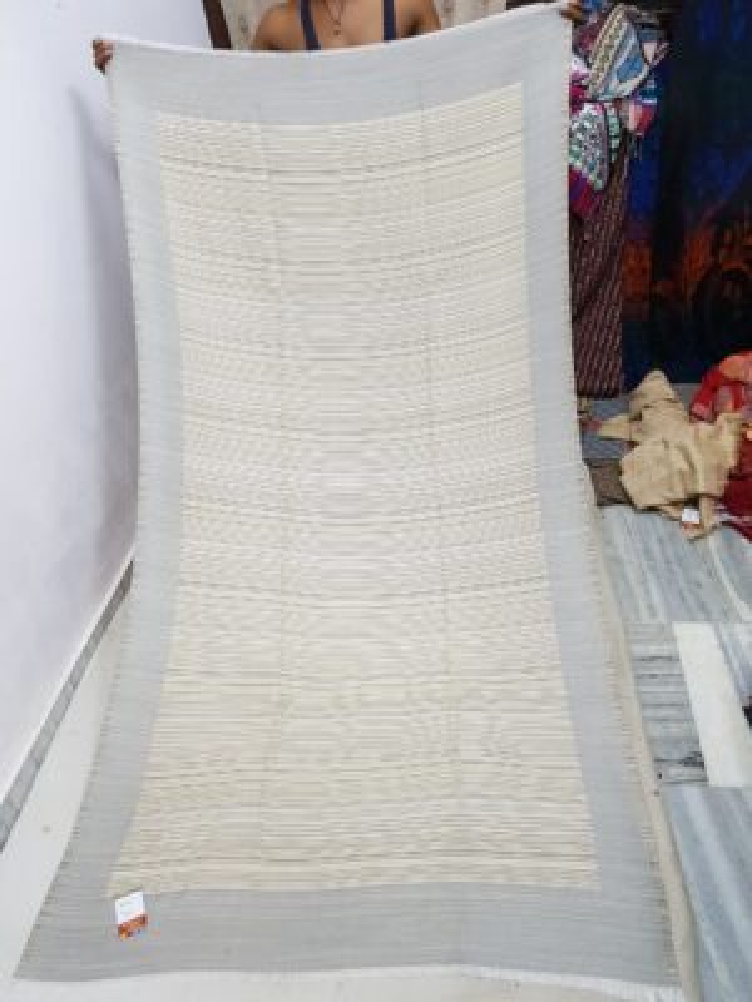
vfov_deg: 67.3
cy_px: 501
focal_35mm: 26
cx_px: 376
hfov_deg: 53.1
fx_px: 753
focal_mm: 4.2
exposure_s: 1/25
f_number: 1.7
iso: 160
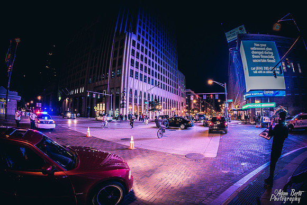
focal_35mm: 16
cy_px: 102
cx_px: 154
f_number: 5
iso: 3200
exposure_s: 1/80
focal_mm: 16
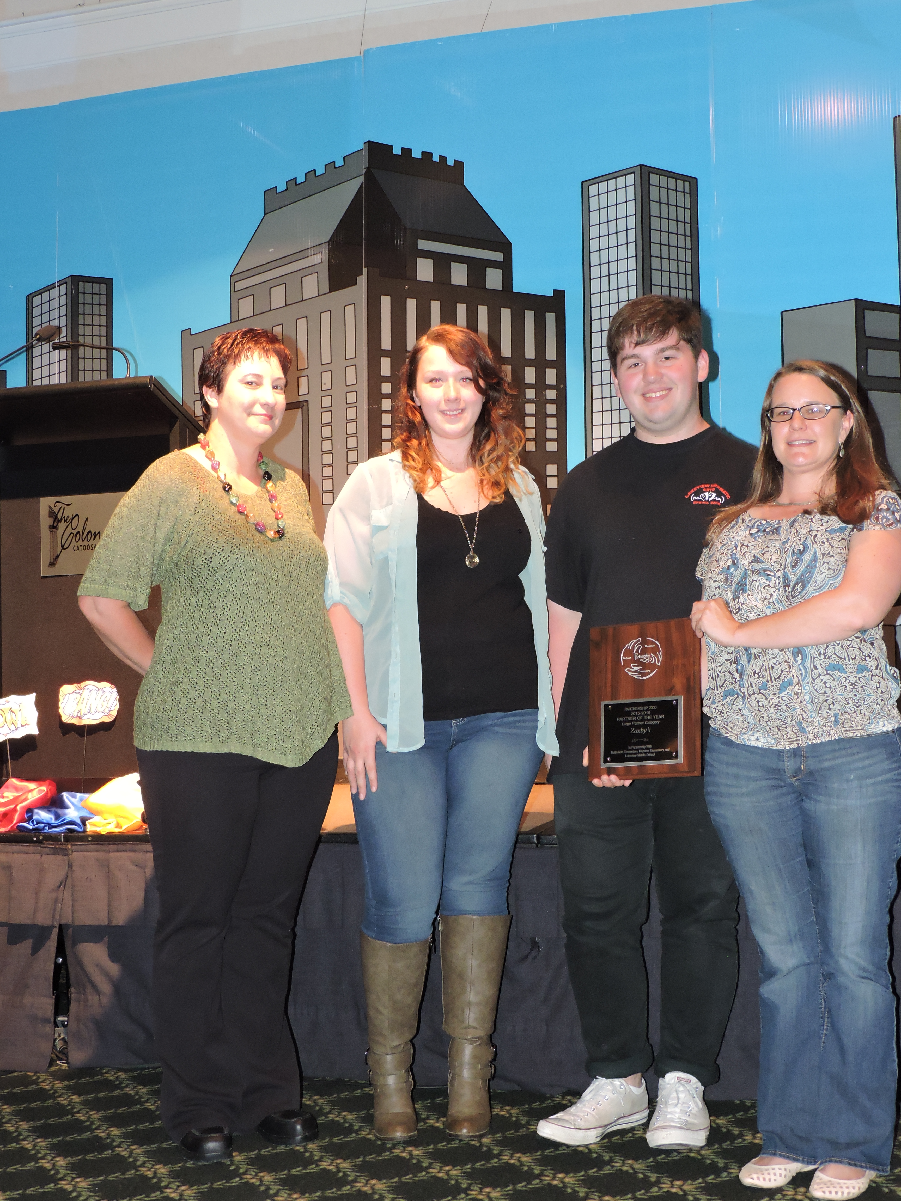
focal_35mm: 47
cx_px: 450
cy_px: 600
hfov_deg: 30.9
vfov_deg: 40.4
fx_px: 1631
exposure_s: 1/30
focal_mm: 8.4
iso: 450
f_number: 3.5
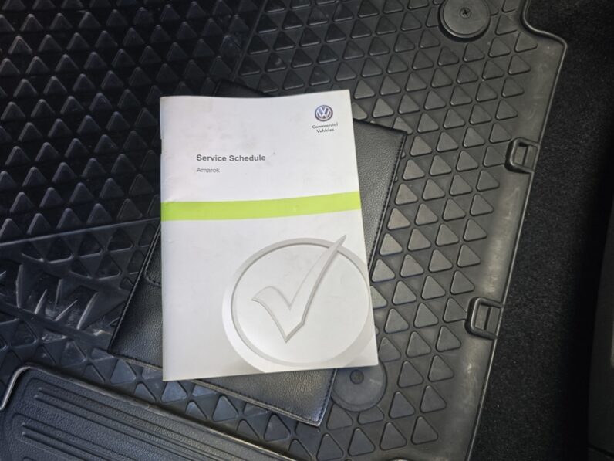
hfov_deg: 73.9
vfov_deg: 58.9
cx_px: 307
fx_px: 408
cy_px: 230
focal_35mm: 23
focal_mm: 6.3
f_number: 1.7
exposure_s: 1/180
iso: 250
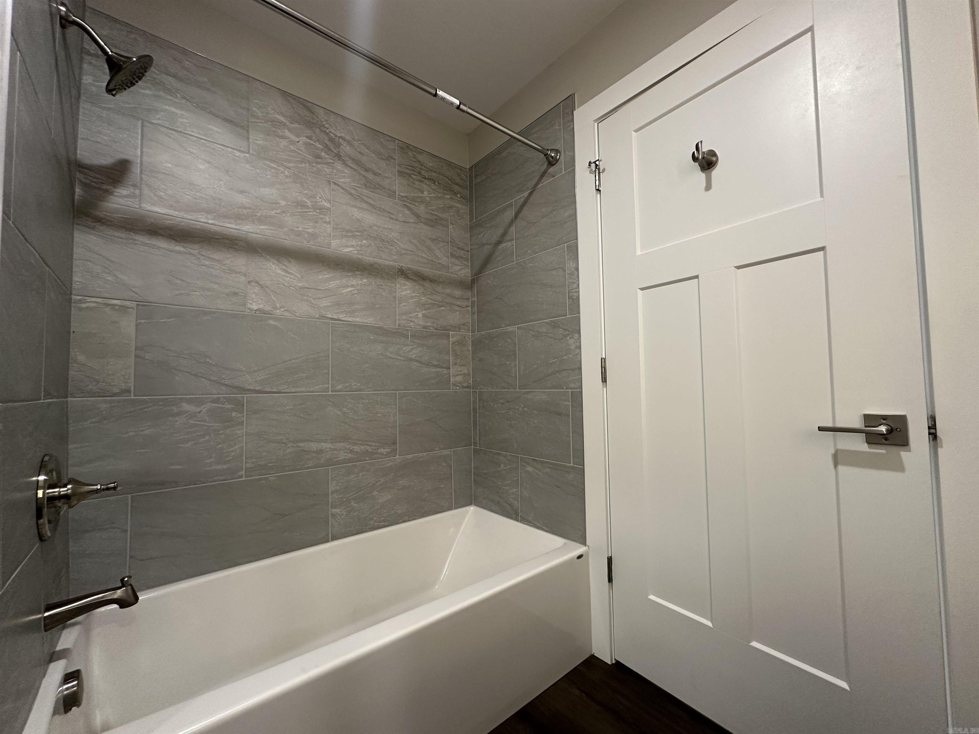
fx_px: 396
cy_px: 367
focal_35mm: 14
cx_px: 490
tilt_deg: +2.9
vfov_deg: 85.7
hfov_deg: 102.1
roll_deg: +0.8
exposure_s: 1/60
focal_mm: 2.22
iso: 200
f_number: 2.2
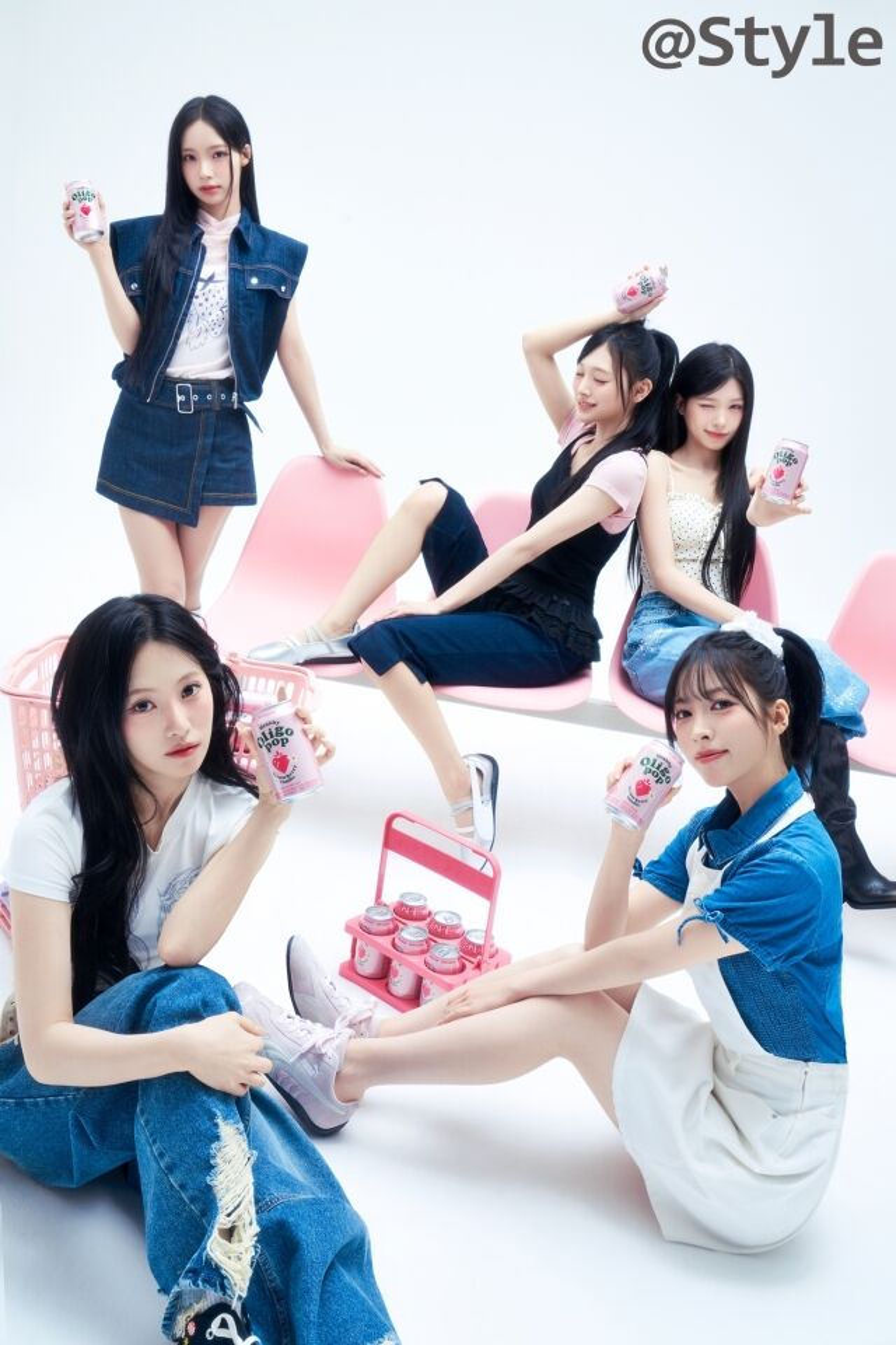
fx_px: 1307
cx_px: 448
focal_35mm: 35
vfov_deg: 54.4
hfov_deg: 37.9
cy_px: 672
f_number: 11
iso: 400
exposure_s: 1/160
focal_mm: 35
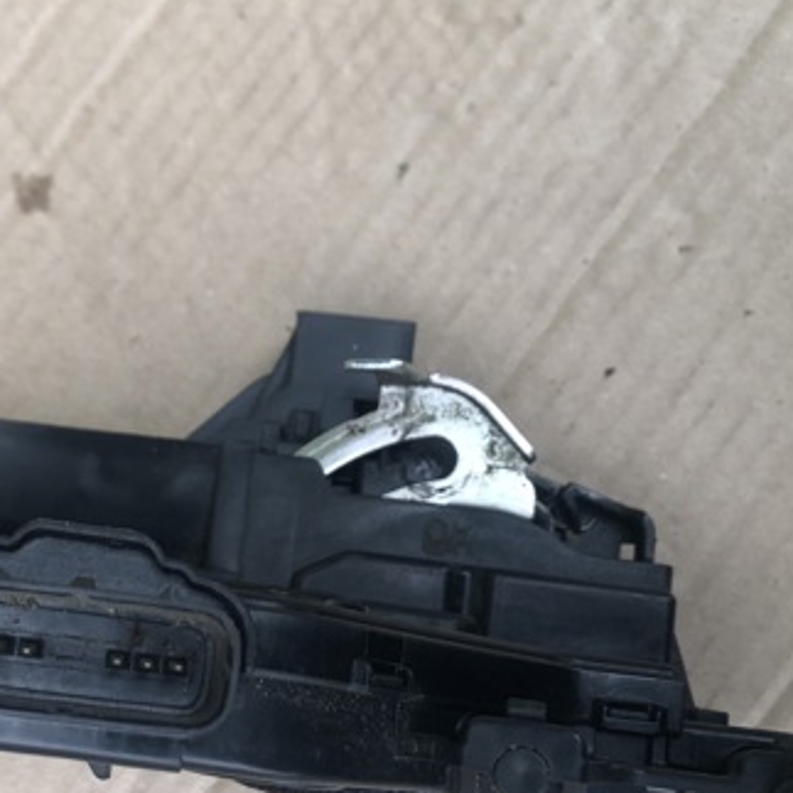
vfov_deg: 34.6
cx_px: 216
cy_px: 455
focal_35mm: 49
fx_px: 1270
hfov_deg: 34.1
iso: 20
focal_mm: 3.99
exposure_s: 1/30
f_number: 1.8
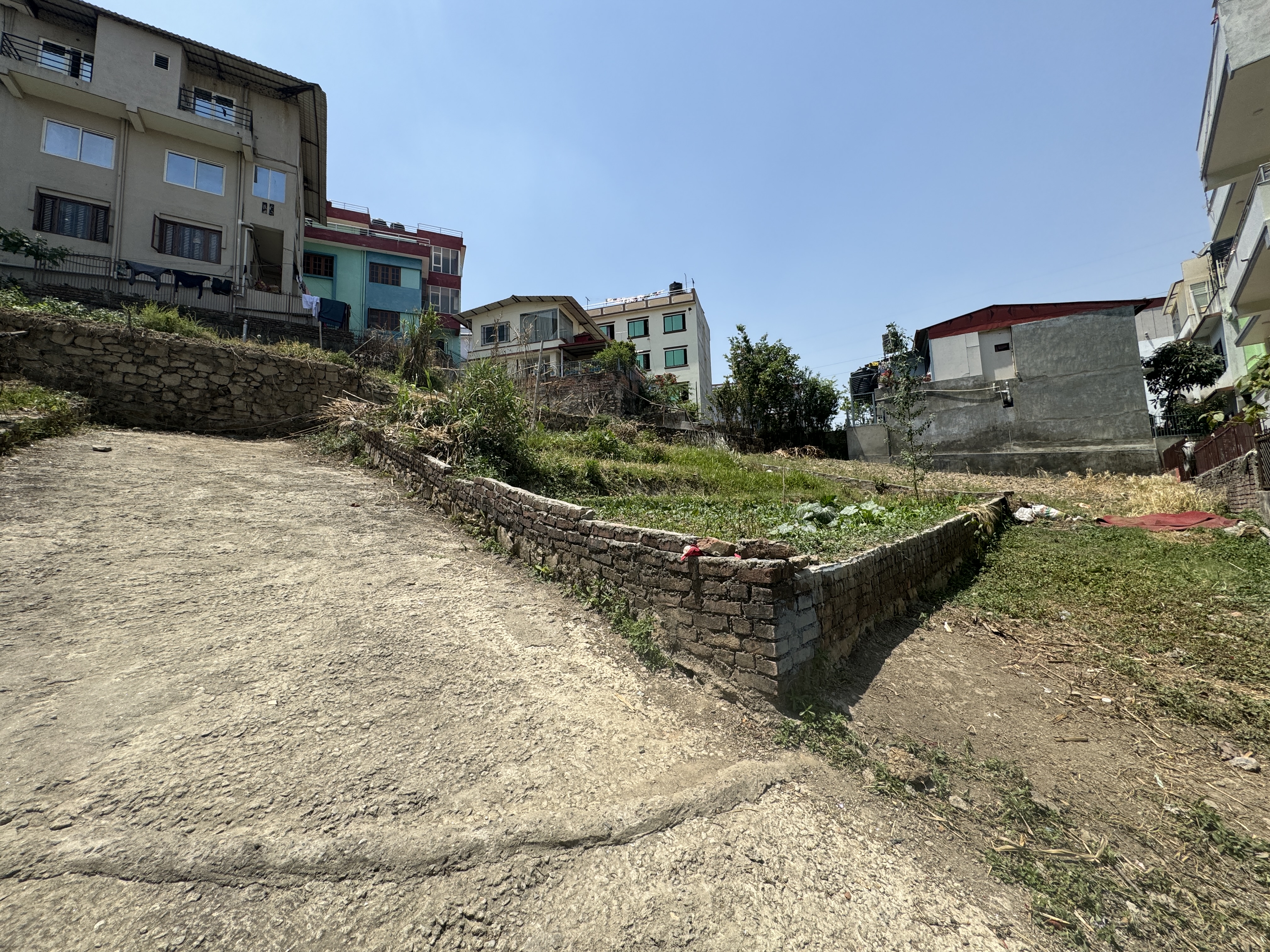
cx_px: 635
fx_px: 514
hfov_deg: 102.1
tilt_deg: +6.2
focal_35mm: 14
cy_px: 476
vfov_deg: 85.7
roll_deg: +2.0
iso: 50
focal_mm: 2.22
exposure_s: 1/1672
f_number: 2.2
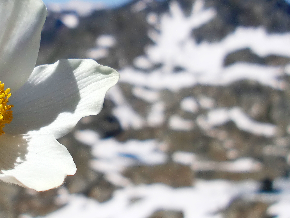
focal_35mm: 82
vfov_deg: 18.0
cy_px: 87
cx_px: 57
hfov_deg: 23.5
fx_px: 687
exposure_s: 1/320
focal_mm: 6.3
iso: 64
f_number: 7.9
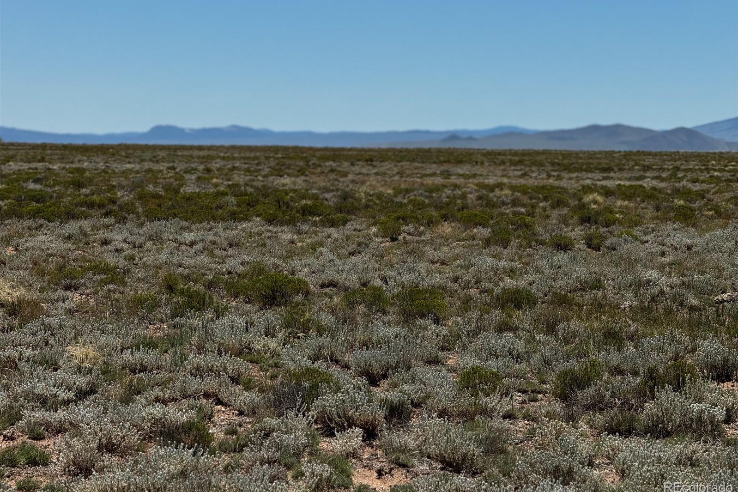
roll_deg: -1.0
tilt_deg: -0.2
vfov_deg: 11.0
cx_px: 369
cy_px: 220
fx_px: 2562
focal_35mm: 125
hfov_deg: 16.4
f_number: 2.8
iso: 50
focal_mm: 15.66
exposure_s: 1/1969
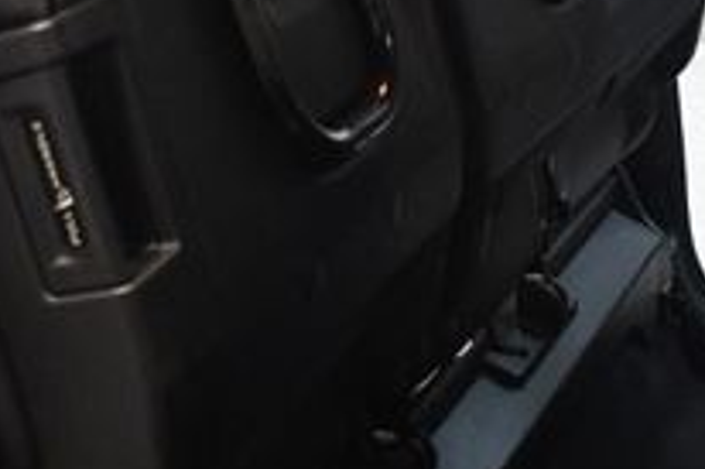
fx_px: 1820
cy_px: 127
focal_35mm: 93
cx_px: 558
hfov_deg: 21.7
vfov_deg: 14.6
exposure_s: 1/100
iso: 3200
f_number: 3.5
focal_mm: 20
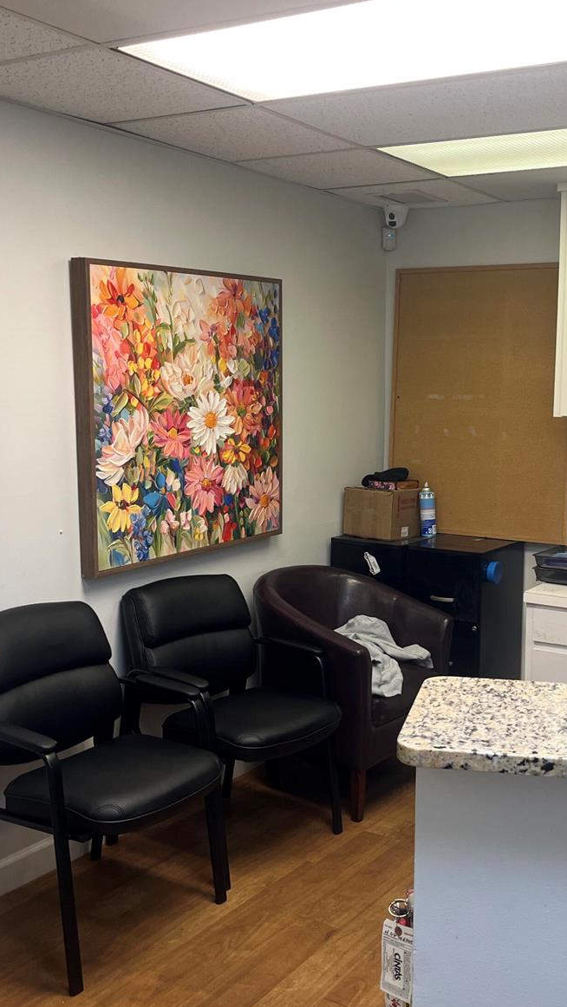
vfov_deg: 51.6
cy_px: 513
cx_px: 389
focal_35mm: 39
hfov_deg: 30.2
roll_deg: +0.3
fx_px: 1042
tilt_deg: -6.6
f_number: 1.6
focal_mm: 5.1
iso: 80
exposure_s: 1/120
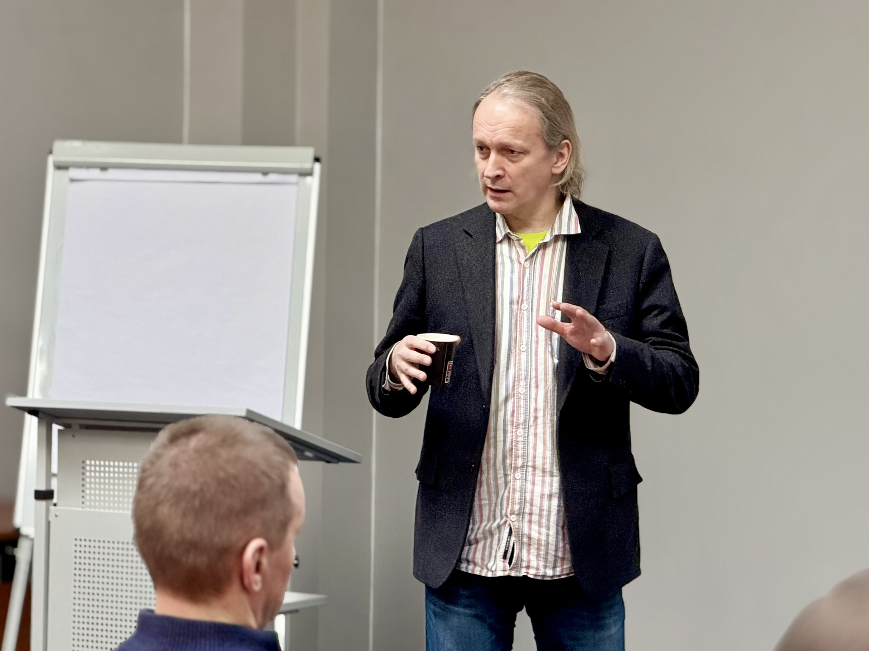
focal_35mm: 120
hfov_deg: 16.4
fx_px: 3012
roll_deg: -0.5
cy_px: 326
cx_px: 434
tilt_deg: -1.4
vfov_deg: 12.3
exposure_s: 1/60
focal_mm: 15.66
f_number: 2.8
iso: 200
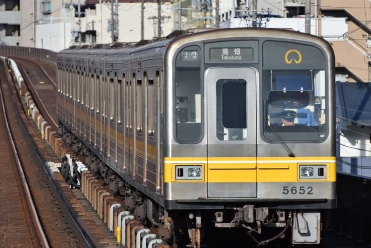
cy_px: 132
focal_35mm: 407
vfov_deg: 3.4
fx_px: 4197
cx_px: 208
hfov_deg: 5.1
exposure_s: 1/640
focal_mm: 240
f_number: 5.6
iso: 100
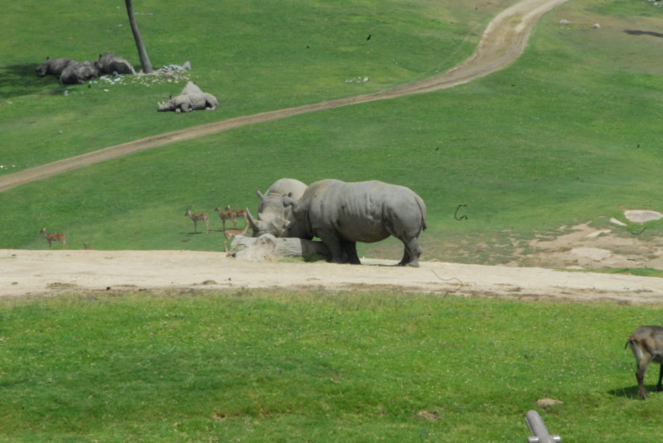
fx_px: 5530
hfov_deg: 6.9
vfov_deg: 4.6
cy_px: 222
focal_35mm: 300
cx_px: 332
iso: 1100
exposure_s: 1/125
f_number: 36
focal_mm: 200
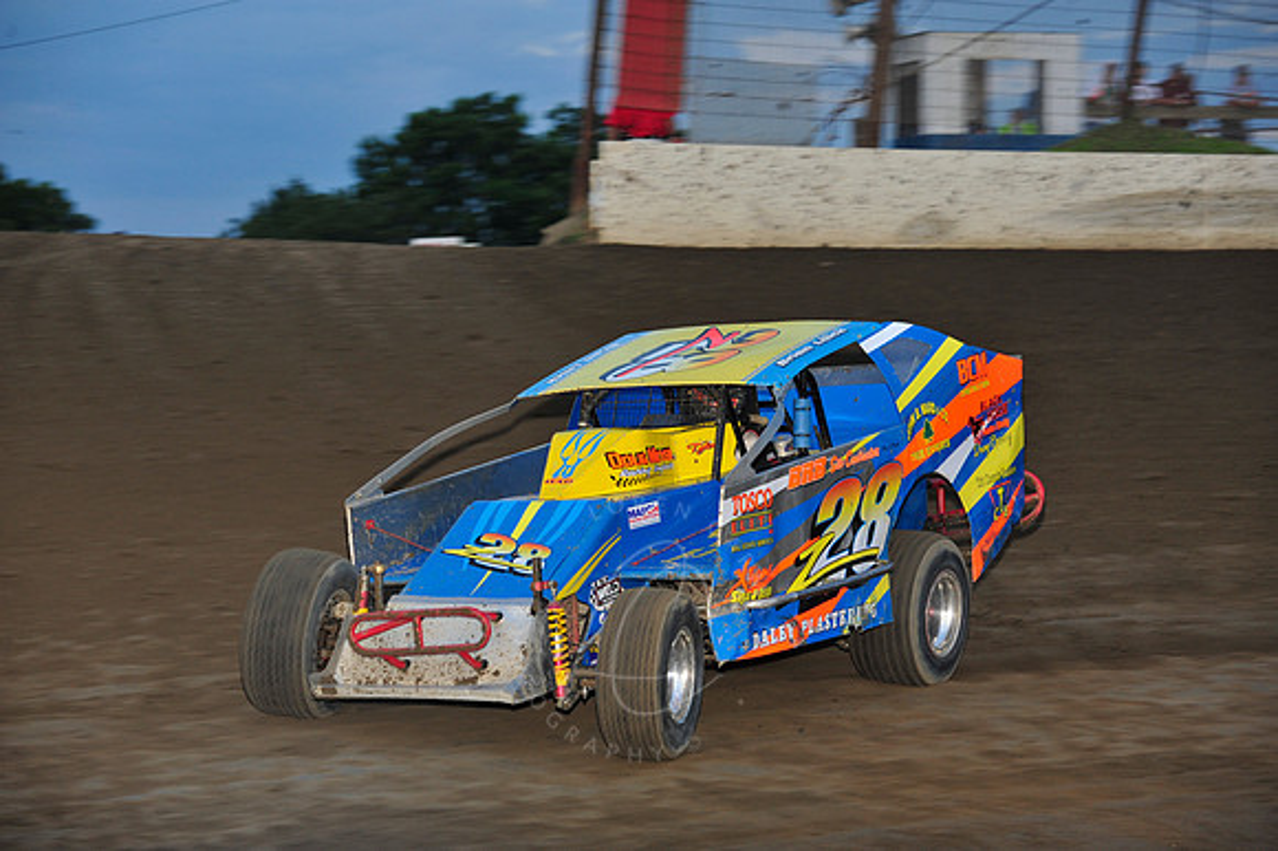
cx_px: 639
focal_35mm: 125
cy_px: 426
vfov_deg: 11.0
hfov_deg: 16.4
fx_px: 4435
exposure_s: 1/320
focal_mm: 125
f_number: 6.3
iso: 640
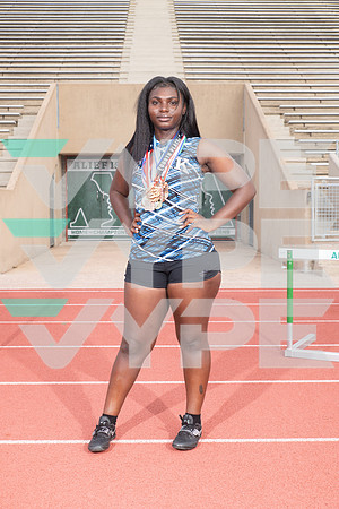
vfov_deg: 39.6
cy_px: 254
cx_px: 170
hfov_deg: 27.0
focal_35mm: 50
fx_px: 706
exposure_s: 1/250
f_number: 8
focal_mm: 50
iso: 250
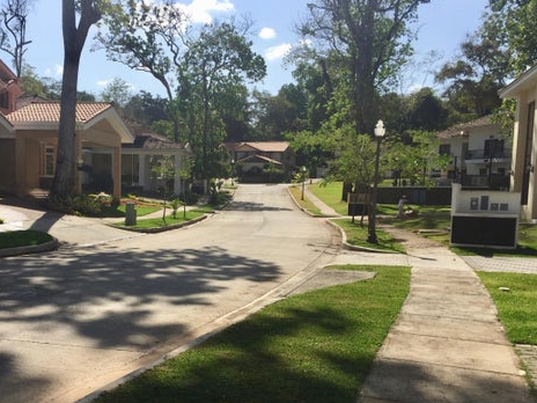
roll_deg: -2.3
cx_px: 206
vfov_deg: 35.7
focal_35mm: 40
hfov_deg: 46.4
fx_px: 621
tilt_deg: -5.6
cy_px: 258
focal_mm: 4.15
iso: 32
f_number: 2.2
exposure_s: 1/2825
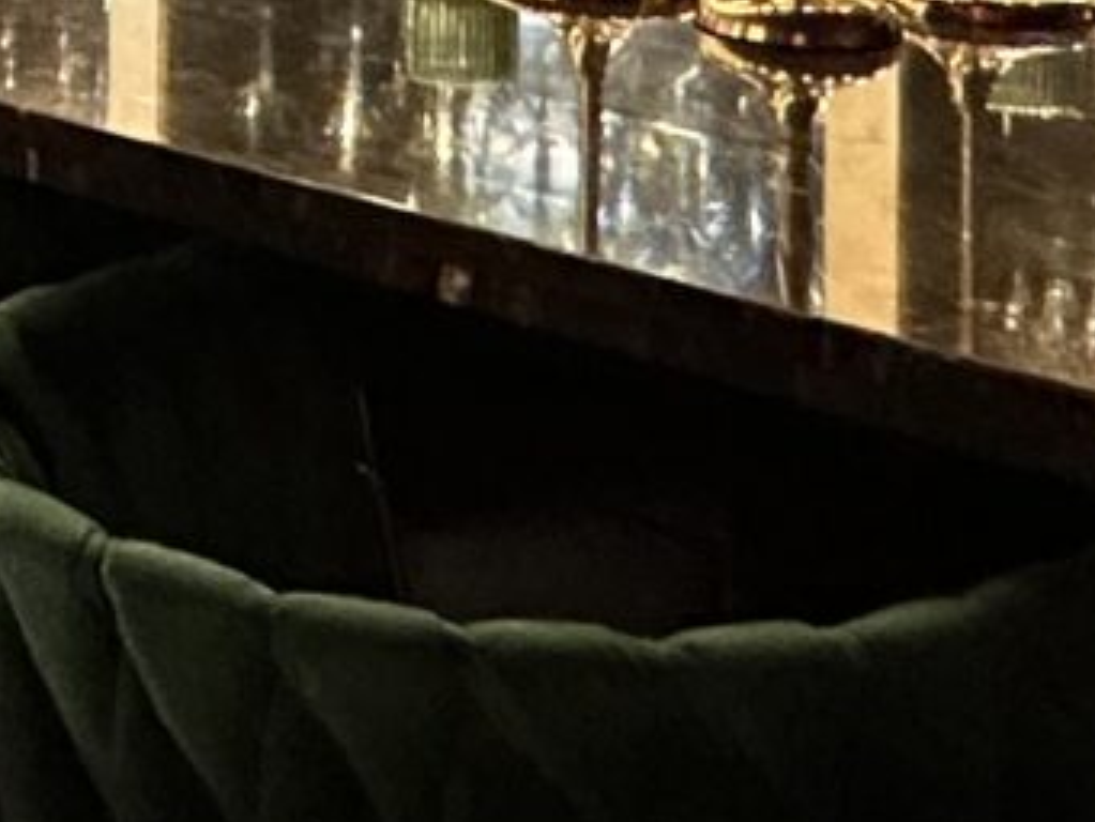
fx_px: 3323
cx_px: -861
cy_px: -572
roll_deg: +0.1
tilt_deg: -1.6
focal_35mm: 105
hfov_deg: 16.0
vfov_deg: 13.0
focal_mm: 2.22
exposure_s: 1/60
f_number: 2.2
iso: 640
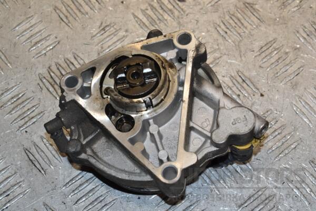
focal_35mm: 105
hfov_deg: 19.5
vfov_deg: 13.0
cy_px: 106
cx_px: 158
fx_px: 922
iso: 800
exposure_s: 1/200
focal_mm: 70
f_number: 8
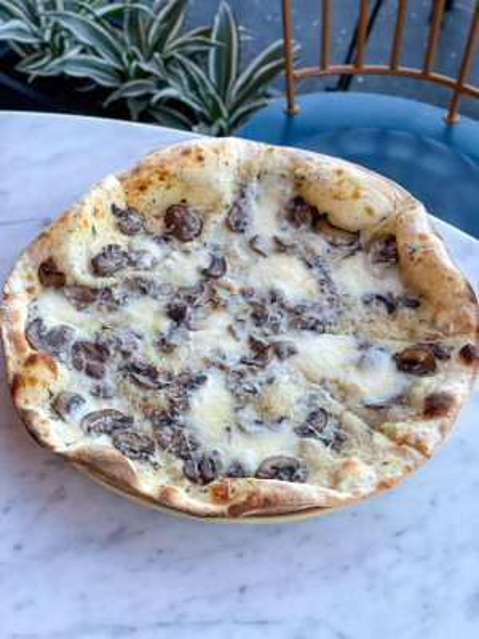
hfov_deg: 22.9
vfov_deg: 30.3
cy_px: 320
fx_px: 1181
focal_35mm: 64
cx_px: 240
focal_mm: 7.5
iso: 160
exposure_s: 1/100
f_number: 2.2
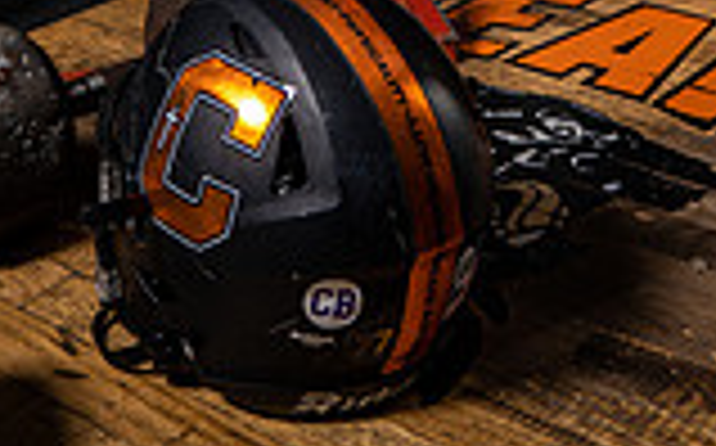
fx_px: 1579
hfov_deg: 25.4
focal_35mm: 81
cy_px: -541
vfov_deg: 13.1
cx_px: 477
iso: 200
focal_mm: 28
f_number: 6.3
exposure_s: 1/250
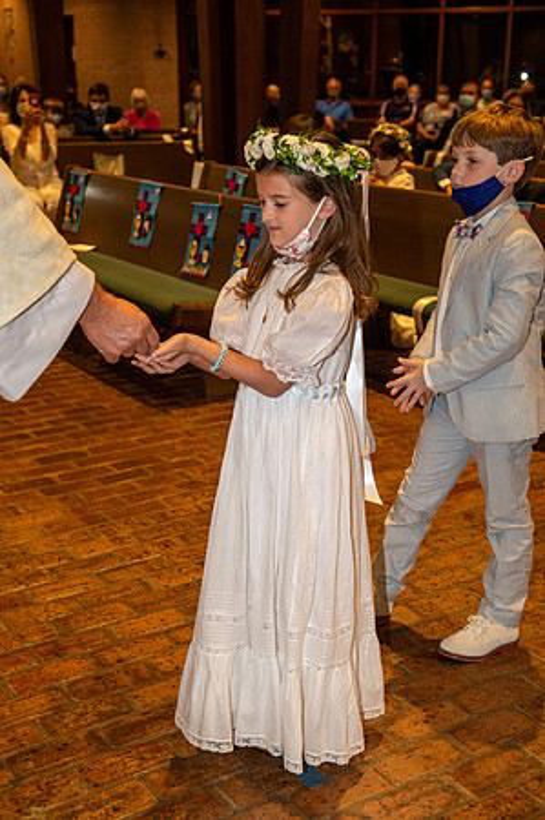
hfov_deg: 28.0
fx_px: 1092
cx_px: 272
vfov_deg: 41.2
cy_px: 410
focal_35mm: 48
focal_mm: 48
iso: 1600
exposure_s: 1/125
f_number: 5
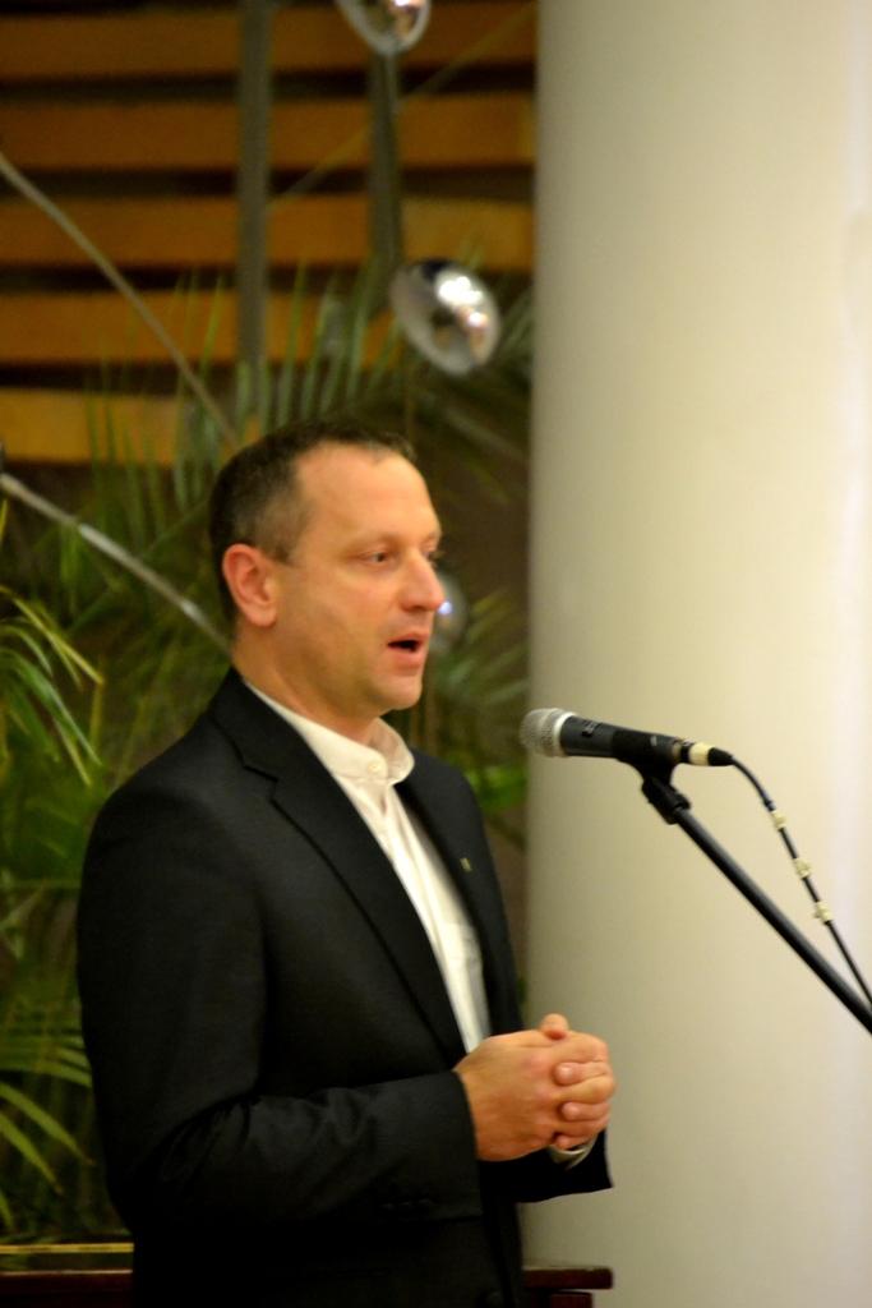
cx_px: 436
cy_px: 654
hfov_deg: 4.6
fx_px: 10895
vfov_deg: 6.9
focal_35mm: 300
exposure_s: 1/50
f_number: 5.6
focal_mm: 200
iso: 3200
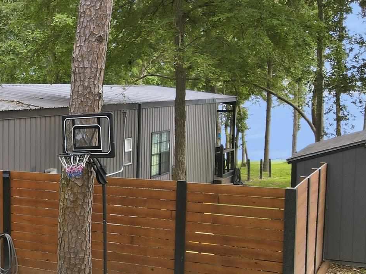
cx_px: -82
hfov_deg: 26.6
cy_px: 159
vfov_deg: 22.9
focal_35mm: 64
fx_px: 677
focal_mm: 4.5
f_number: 2.8
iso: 100
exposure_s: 1/80
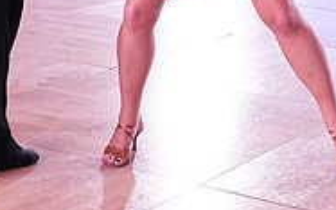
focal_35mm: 114
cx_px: 95
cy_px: -105
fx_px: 1044
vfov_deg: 11.1
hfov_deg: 18.2
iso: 4000
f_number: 5.6
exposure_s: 1/400
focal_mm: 24
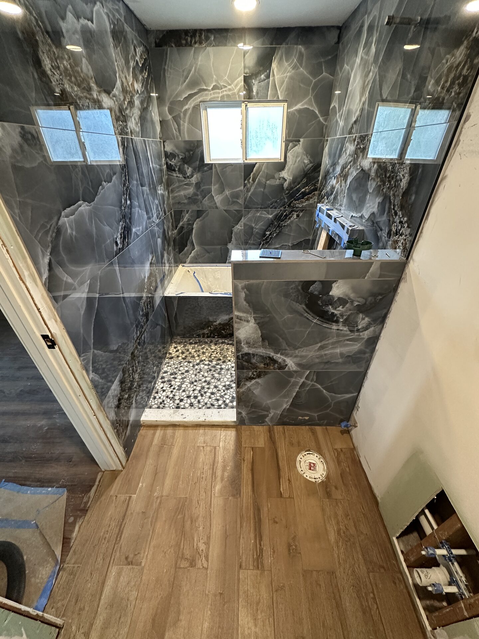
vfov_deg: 102.1
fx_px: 258
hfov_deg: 85.7
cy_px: 320
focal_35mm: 14
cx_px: 240
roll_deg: -0.1
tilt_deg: -32.6
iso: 500
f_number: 2.2
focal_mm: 2.22
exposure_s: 1/60
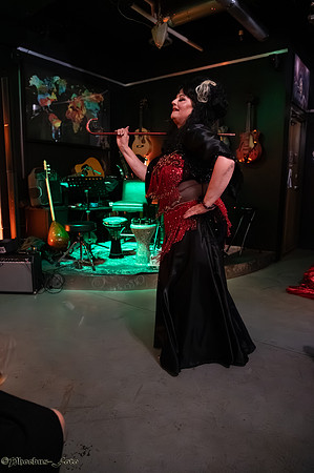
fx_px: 315
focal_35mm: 24
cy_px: 236
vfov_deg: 73.8
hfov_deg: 53.0
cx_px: 157
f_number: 4
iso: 40000
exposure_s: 1/250
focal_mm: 24
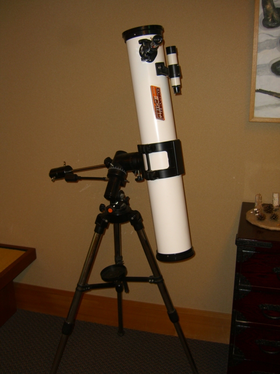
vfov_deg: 49.0
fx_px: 410
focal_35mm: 38
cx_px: 140
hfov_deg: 37.7
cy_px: 187
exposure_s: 1/60
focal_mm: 7.9
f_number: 2.8
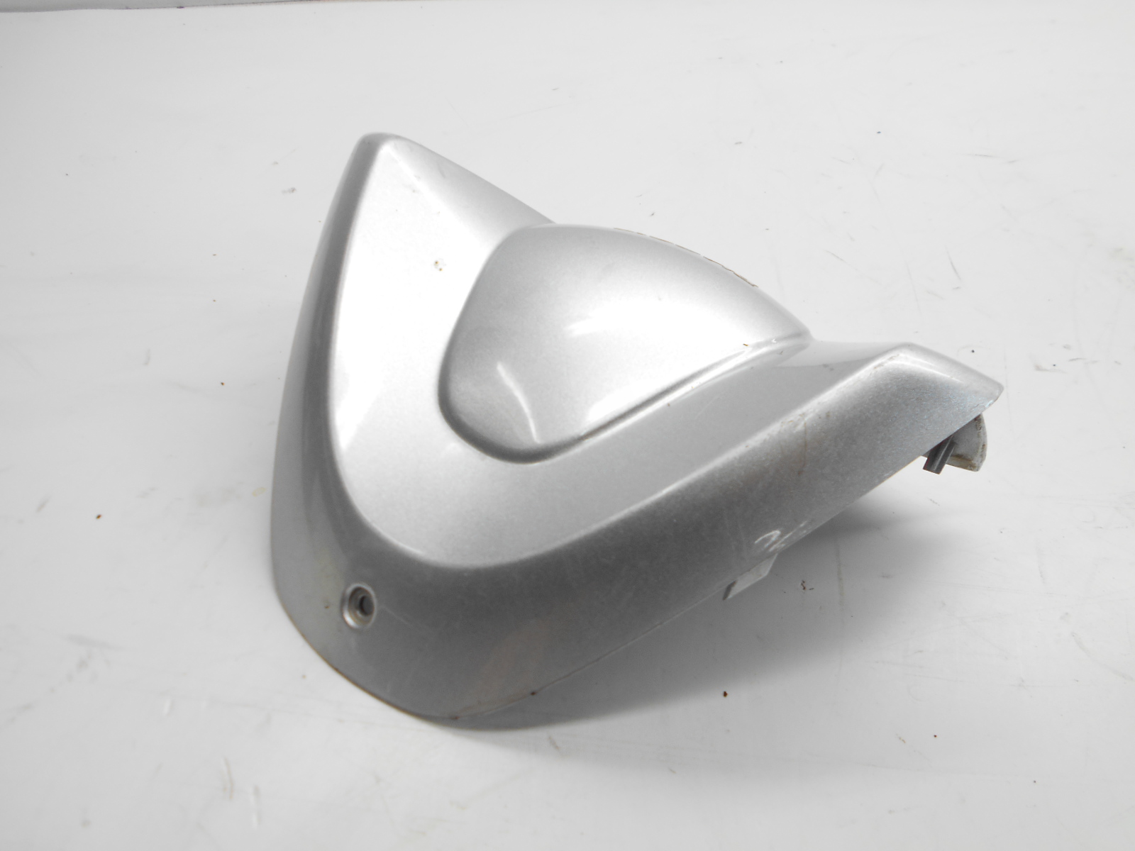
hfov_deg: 67.3
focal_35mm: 26
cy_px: 426
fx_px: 852
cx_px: 568
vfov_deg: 53.1
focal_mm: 4.6
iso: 80
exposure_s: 1/50
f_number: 3.2
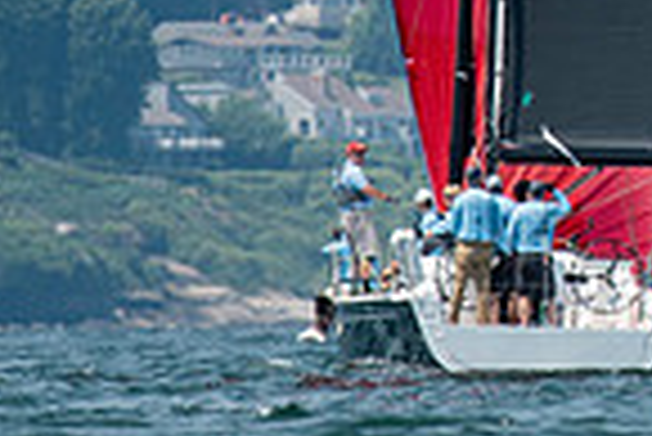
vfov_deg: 0.8
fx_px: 33230
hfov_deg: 1.1
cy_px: -236
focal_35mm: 1833
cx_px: 1084
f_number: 4
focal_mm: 300
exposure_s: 1/4000
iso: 200
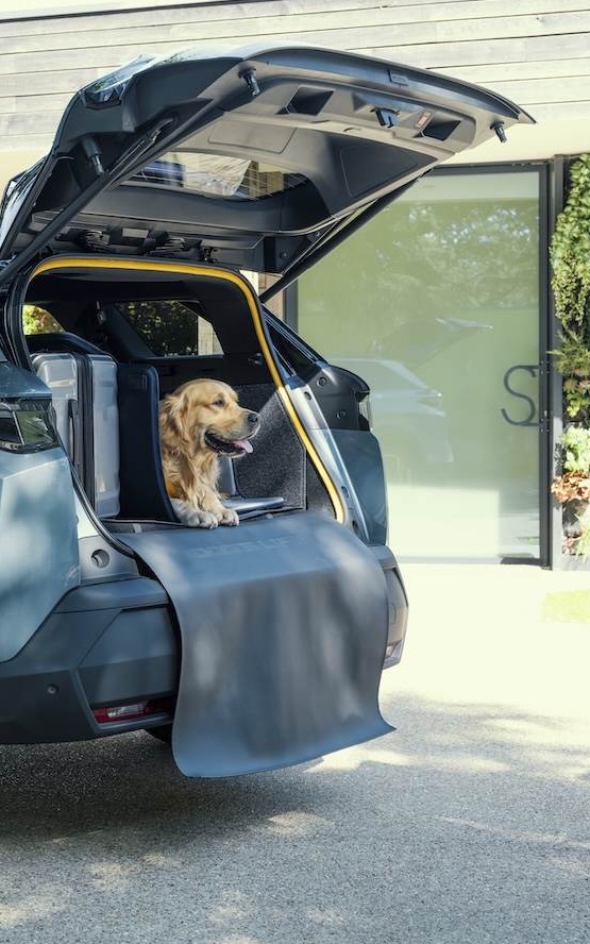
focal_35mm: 63
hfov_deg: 20.2
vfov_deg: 32.5
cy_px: 472
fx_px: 1621
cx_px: 61
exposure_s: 1/30
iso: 160
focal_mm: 55.5
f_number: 8
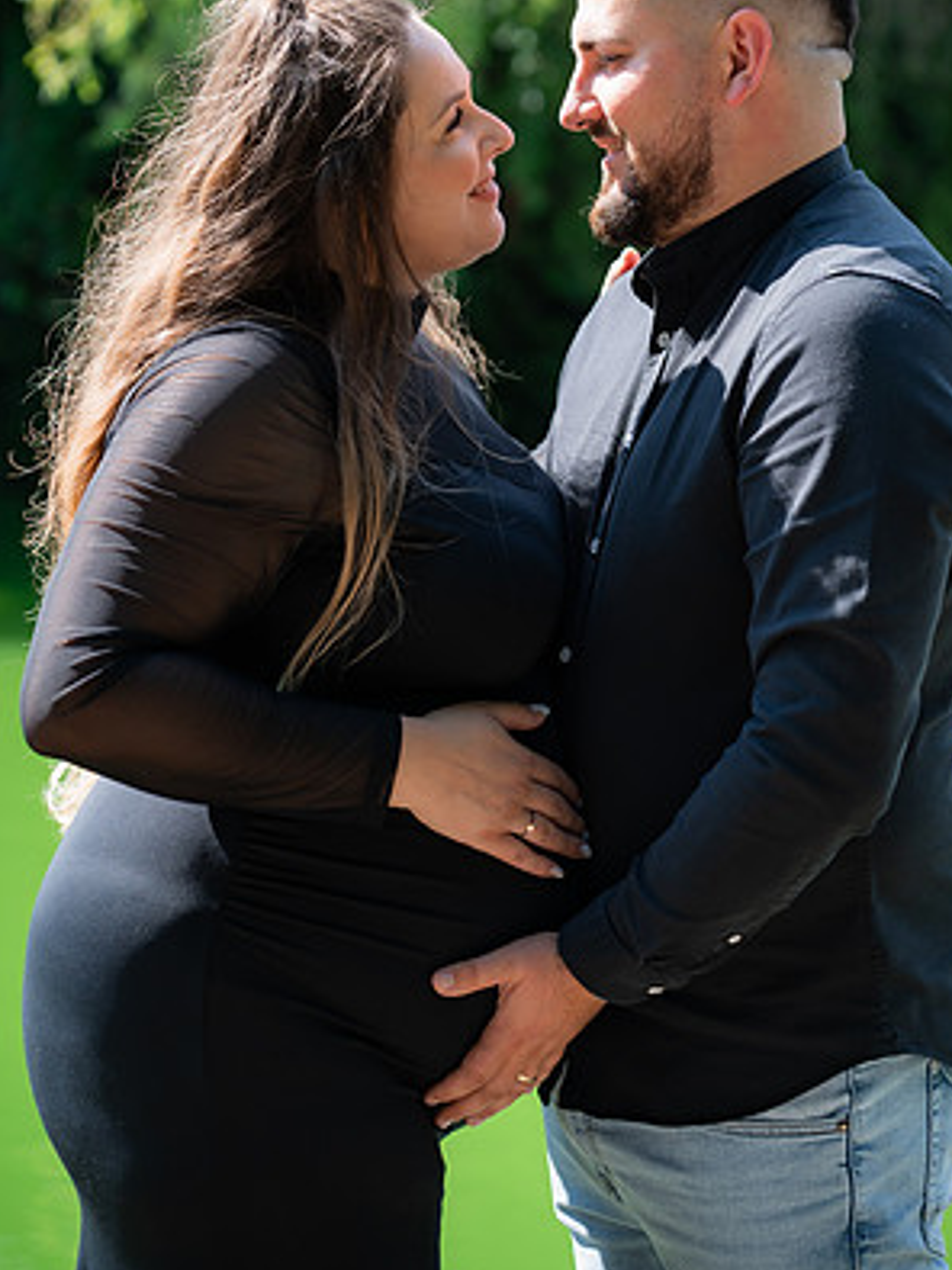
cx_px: 478
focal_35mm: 82
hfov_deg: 18.0
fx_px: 3008
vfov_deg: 23.8
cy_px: 566
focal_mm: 75
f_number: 3.2
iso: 320
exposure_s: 1/1250
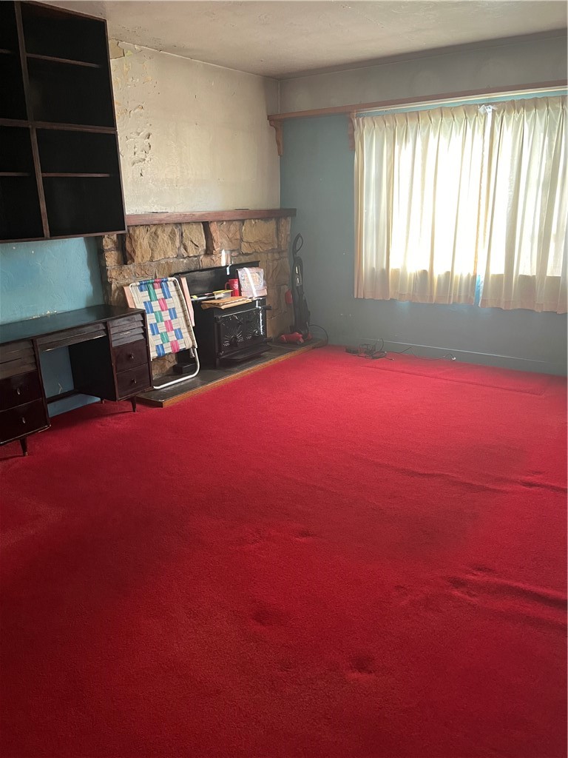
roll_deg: +2.5
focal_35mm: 26
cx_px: 284
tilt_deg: -16.7
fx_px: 569
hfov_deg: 53.1
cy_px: 379
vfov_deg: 67.3
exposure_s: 1/60
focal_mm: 5.1
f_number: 1.6
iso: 400
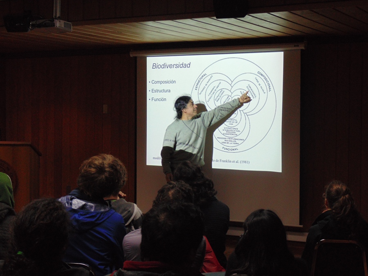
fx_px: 691
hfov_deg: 29.8
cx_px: 184
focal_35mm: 65
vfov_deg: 22.6
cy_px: 138
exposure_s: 1/30
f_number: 4.1
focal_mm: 11.7
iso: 250
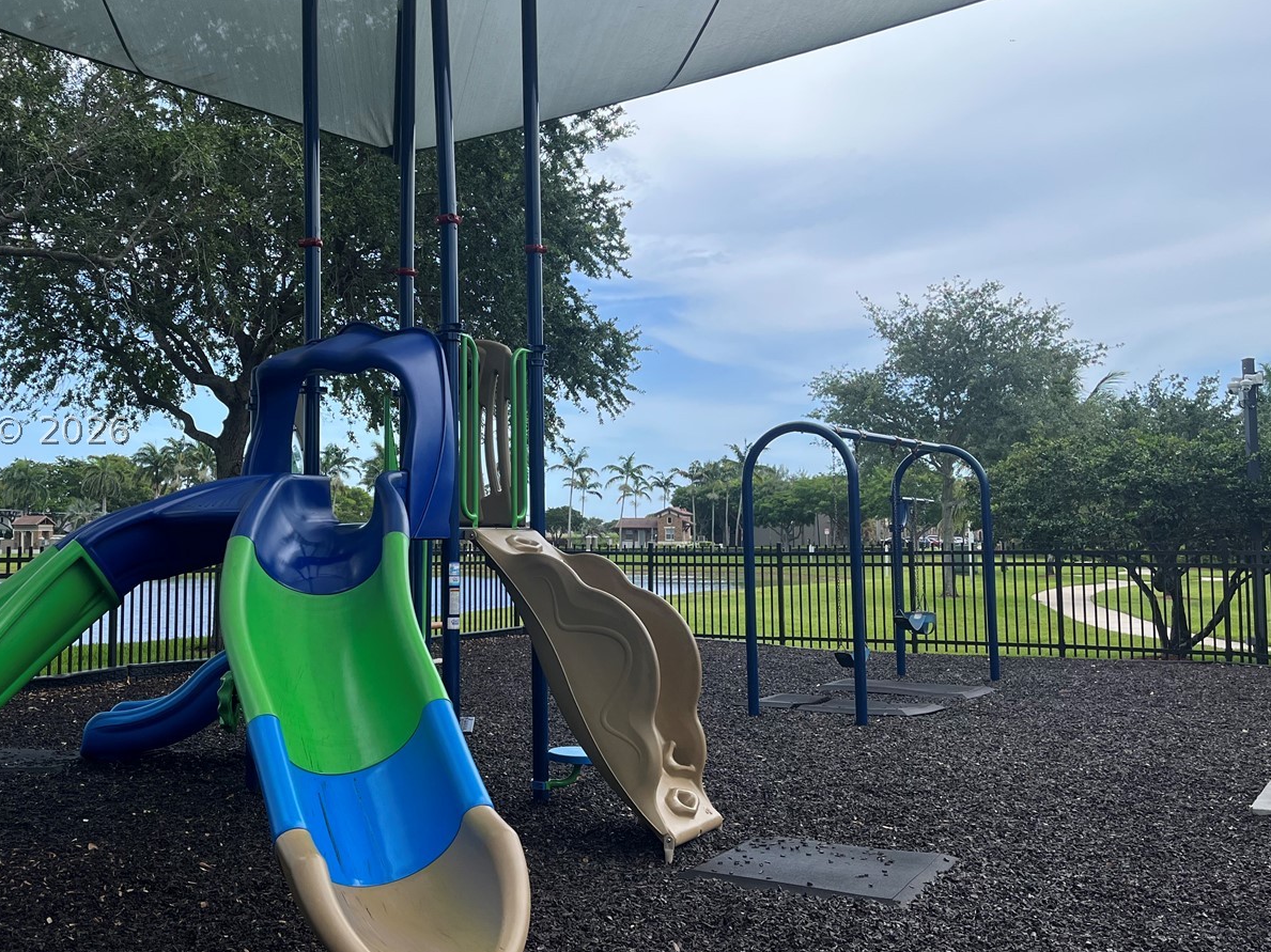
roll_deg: +0.5
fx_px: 1285
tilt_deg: +4.1
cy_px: 430
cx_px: 456
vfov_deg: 40.6
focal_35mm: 35
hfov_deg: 51.9
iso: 50
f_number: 1.6
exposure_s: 1/1748
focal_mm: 5.1
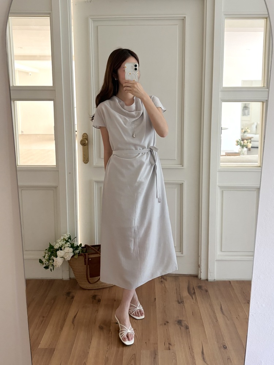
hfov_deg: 53.1
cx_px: 137
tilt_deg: -18.6
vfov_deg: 67.3
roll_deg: -0.8
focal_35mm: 26
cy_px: 182
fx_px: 274
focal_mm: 5.96
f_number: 1.6
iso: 250
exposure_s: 1/60
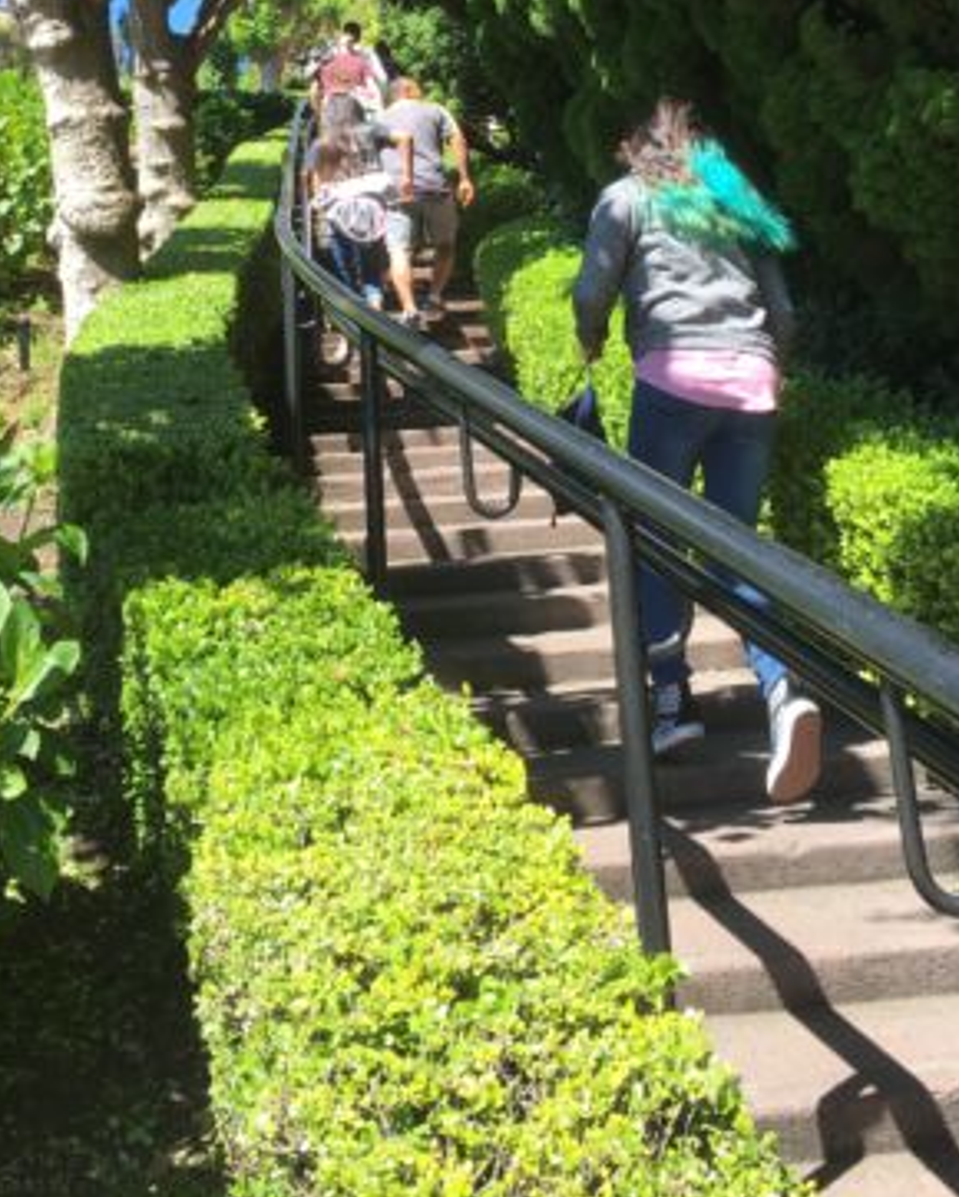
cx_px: 440
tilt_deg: +10.1
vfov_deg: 35.8
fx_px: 1772
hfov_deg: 30.3
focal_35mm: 50
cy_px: 205
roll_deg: +1.6
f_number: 2.2
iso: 25
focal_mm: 4.15
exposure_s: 1/460
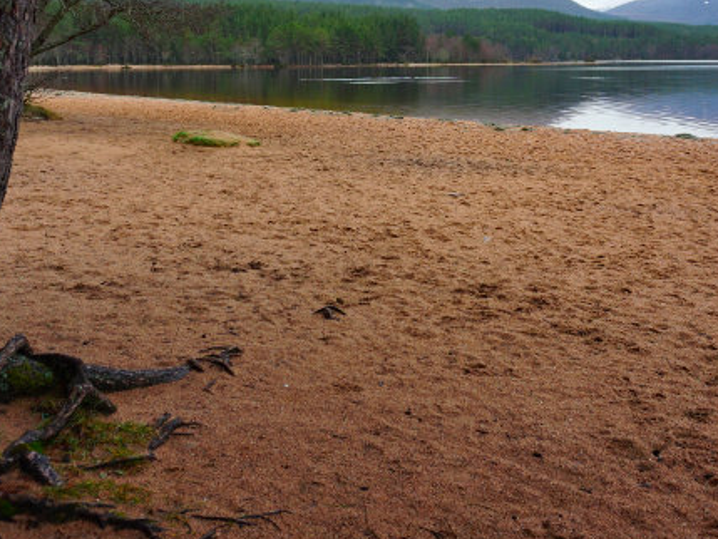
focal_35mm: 43
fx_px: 892
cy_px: 110
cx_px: 377
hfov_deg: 43.8
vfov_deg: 32.7
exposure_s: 1/60
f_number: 4
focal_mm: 16
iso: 100
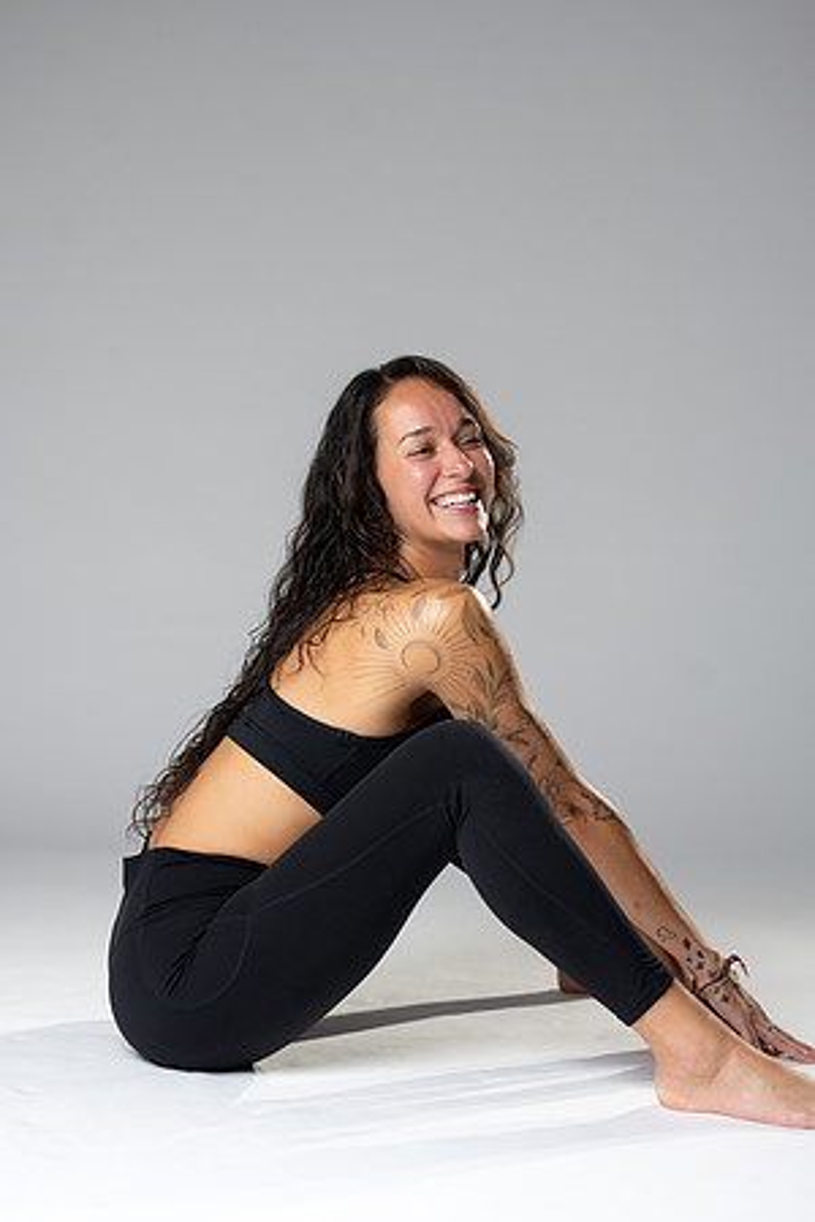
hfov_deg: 16.1
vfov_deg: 23.9
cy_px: 611
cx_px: 408
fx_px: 2886
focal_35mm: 85
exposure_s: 1/160
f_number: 3.2
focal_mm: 85
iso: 200
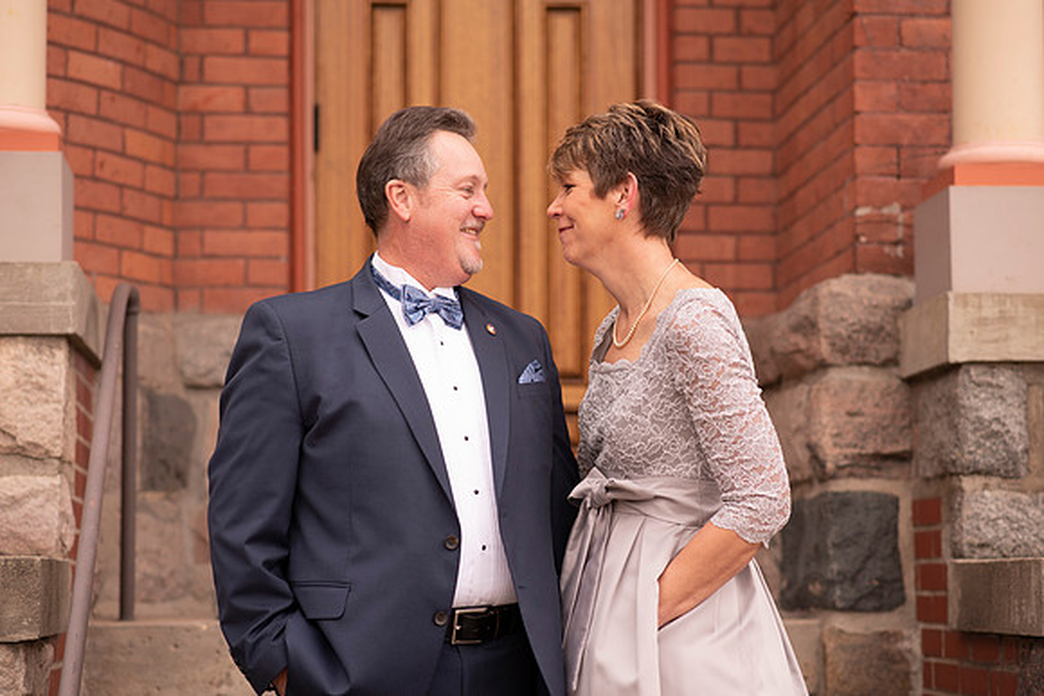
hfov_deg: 23.9
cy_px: 348
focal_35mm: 85
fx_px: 2465
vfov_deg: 16.1
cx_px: 522
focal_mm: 85
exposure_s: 1/125
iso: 100
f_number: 2.5
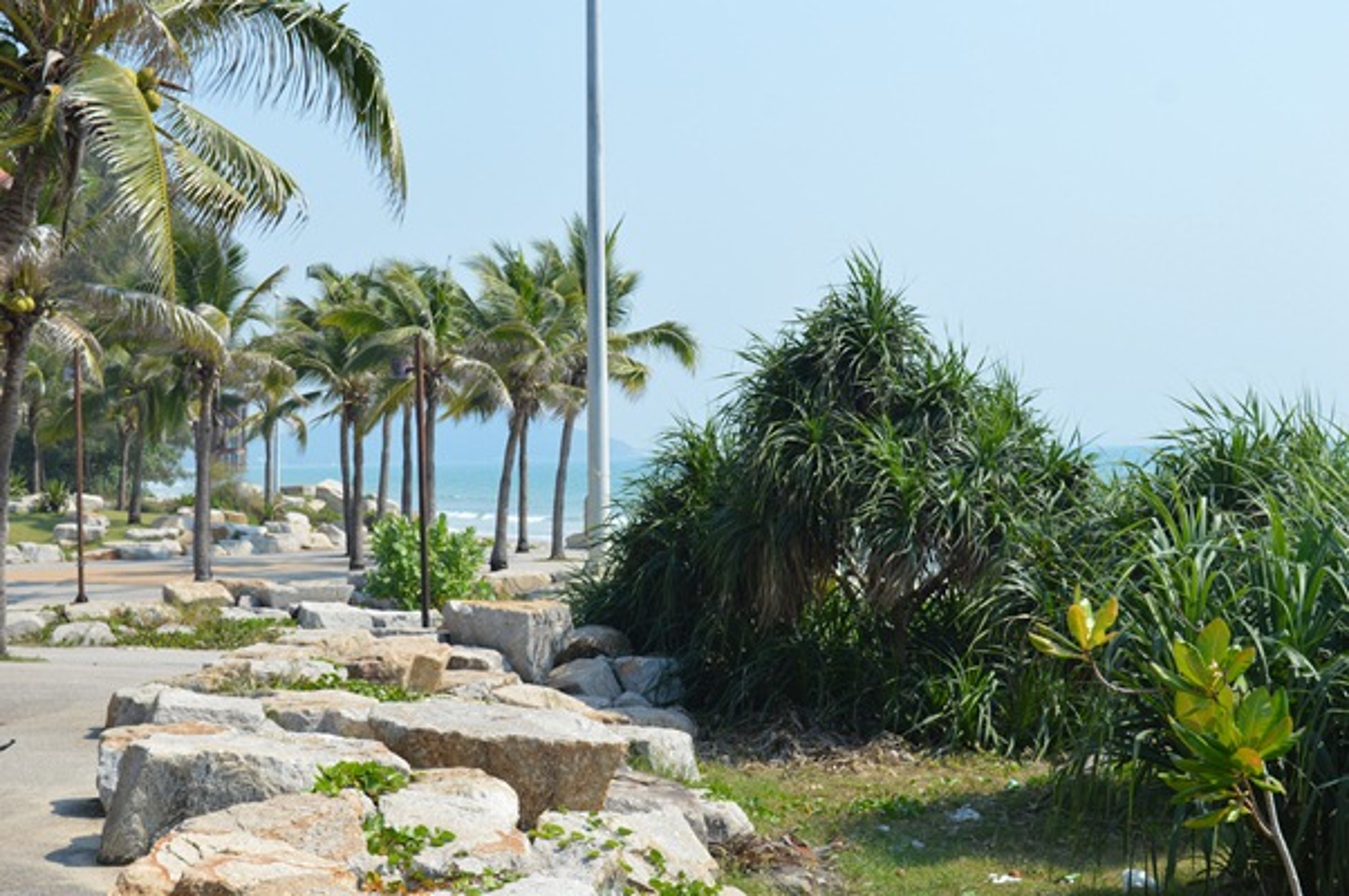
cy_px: 448
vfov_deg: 21.5
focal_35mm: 63
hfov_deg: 31.9
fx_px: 2358
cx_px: 674
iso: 100
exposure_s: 1/250
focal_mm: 42
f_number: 8
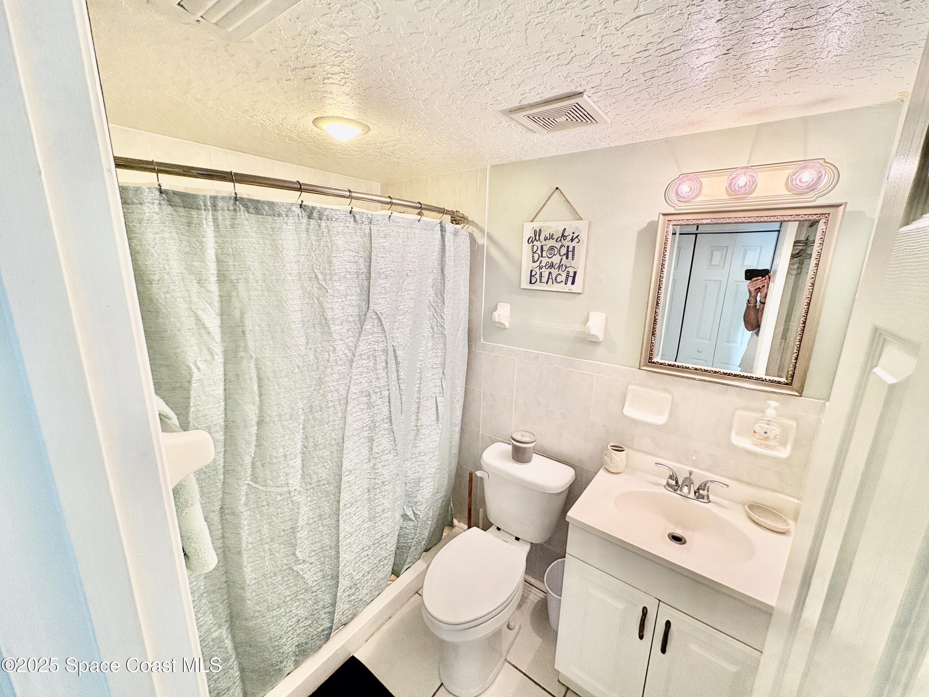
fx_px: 376
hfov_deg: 102.1
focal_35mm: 14
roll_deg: -1.2
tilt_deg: -13.3
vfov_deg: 85.7
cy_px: 348
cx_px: 464
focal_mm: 2.22
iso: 320
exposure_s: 1/120
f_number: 2.2
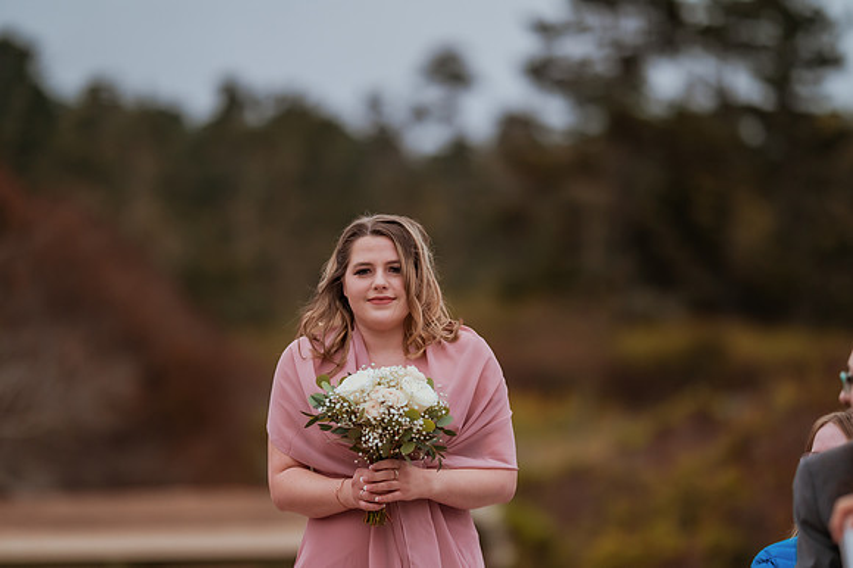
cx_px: 426
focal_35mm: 135
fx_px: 3197
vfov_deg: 10.1
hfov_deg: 15.2
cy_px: 284
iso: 500
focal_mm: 135
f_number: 1.8
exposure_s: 1/3200
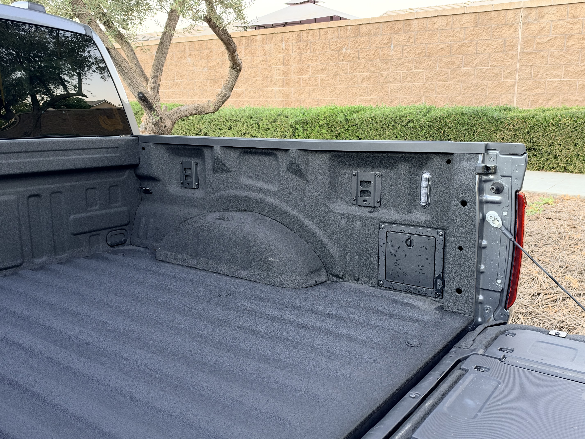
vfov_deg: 45.4
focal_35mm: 31
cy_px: 220
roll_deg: +0.3
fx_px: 524
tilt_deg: -11.5
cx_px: 292
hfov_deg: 58.4
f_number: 1.48
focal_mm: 6.93
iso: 400
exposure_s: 1/60
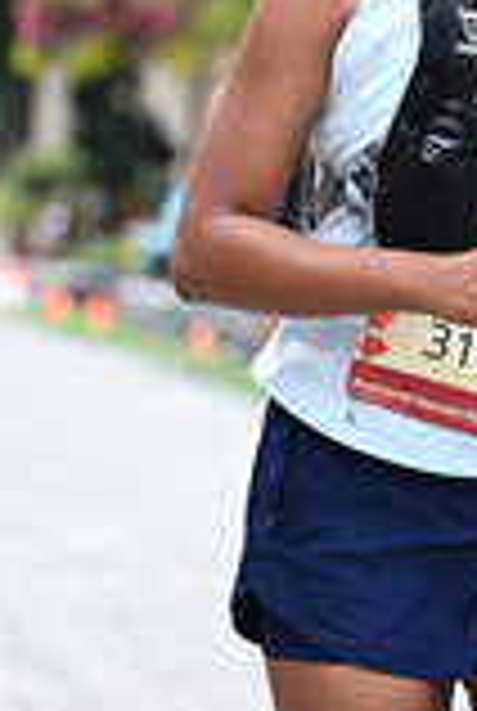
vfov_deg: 6.8
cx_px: 641
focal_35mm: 302
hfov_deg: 4.6
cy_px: -36
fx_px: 5976
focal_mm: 87
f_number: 2.8
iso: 640
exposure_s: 1/2000
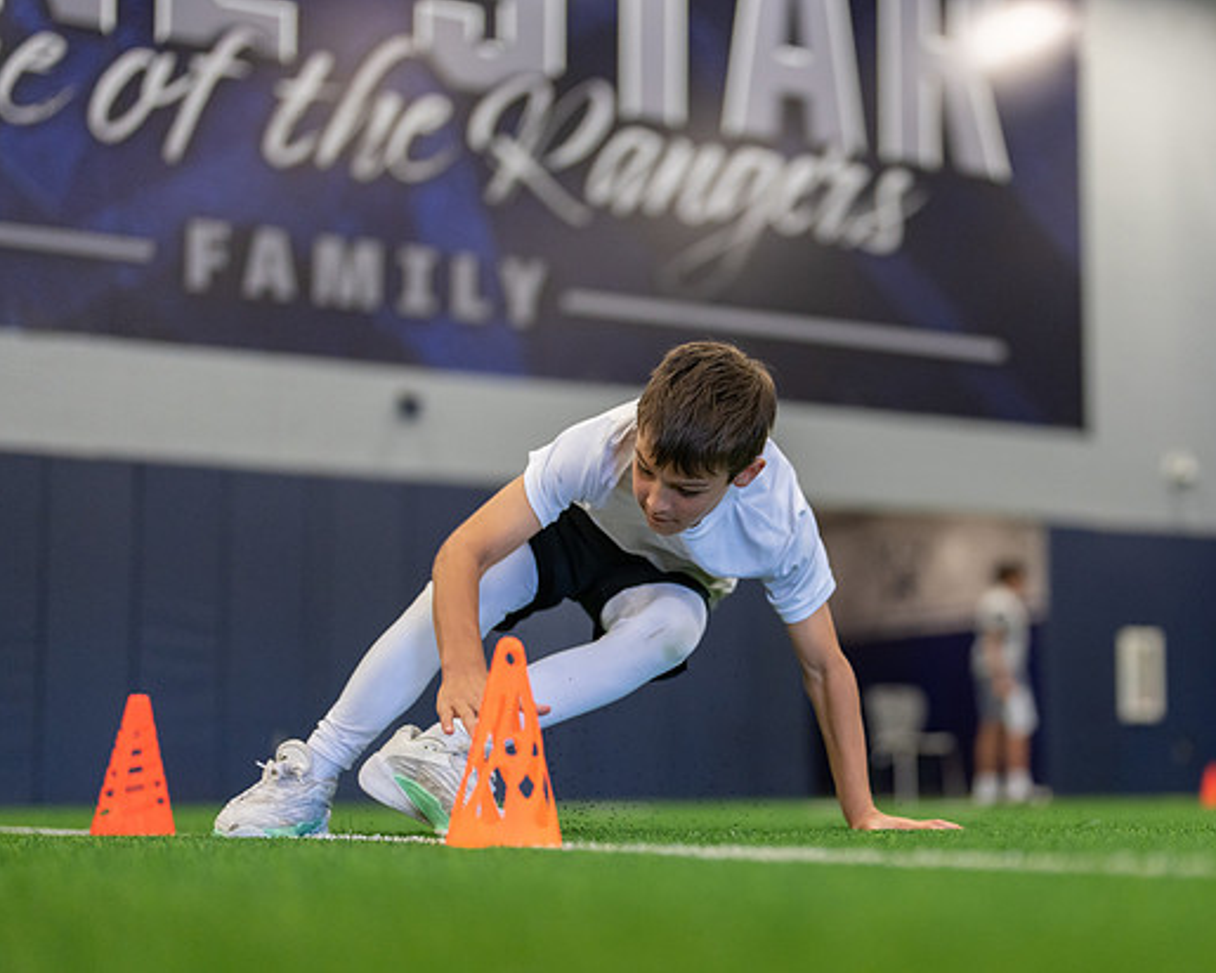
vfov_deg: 23.1
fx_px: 2375
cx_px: 829
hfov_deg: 28.5
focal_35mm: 66
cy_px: 564
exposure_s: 1/1000
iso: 1250
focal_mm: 50
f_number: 1.2
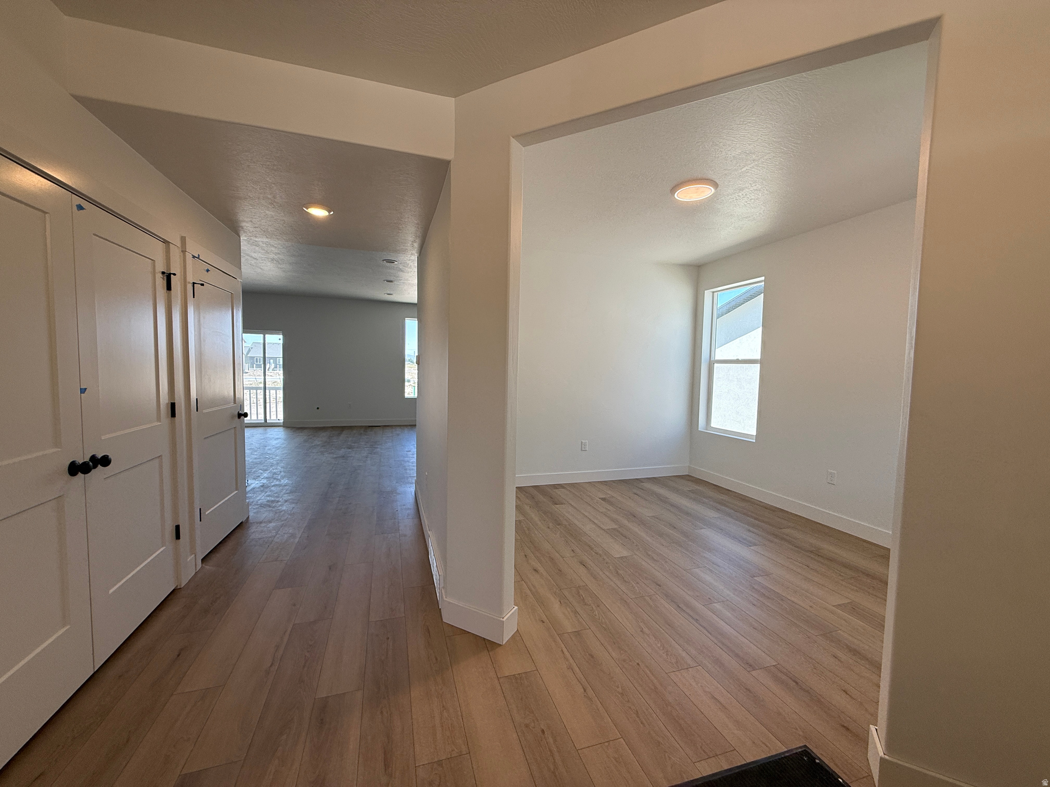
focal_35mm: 14
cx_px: 525
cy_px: 394
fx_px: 425
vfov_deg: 85.7
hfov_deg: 102.1
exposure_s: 1/184
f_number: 2.2
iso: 64
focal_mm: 2.22
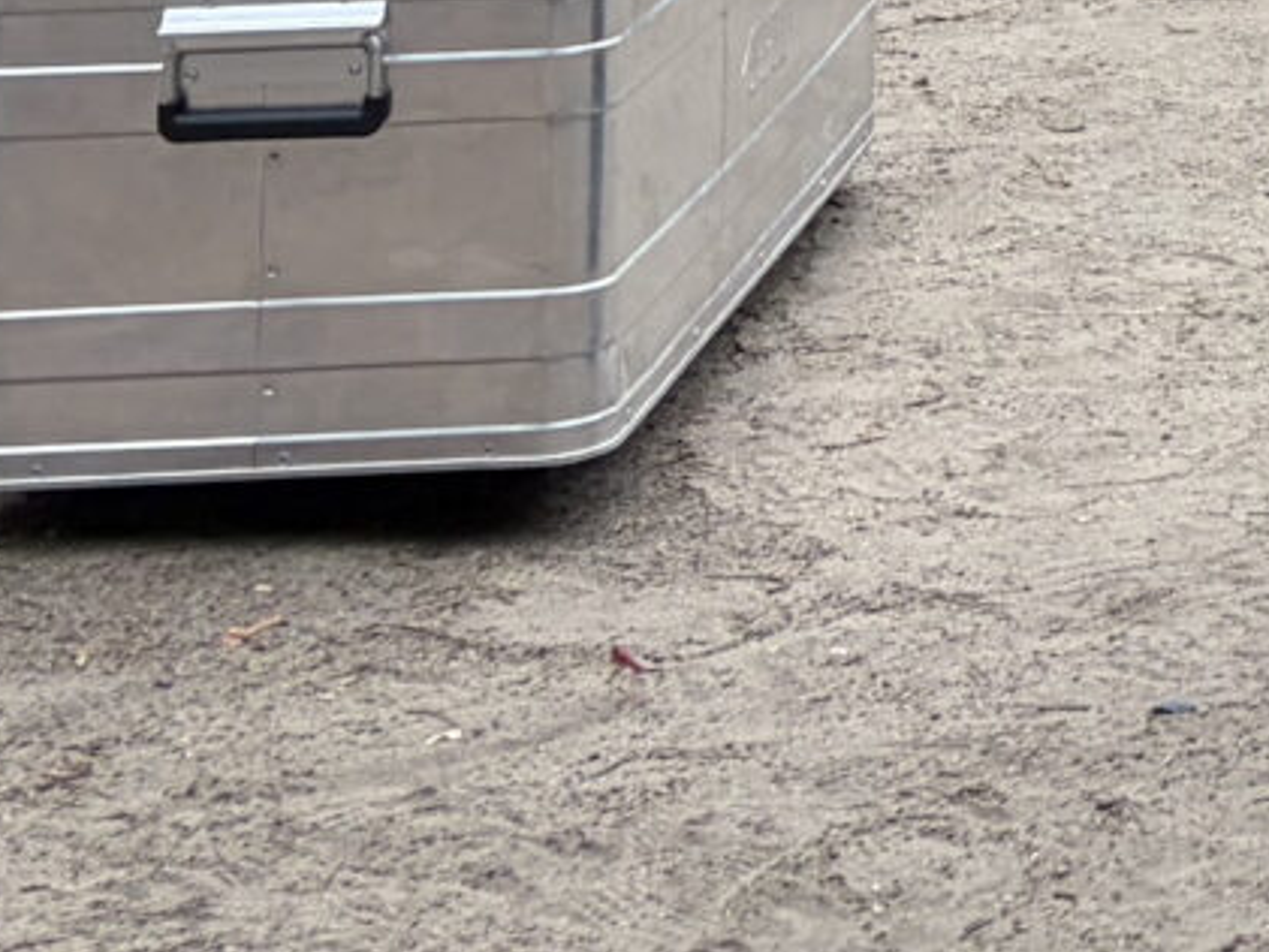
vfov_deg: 8.4
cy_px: -1579
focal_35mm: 158
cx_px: 2921
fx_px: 5794
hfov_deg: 10.8
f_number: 1.6
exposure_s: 1/959
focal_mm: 5.96
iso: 64
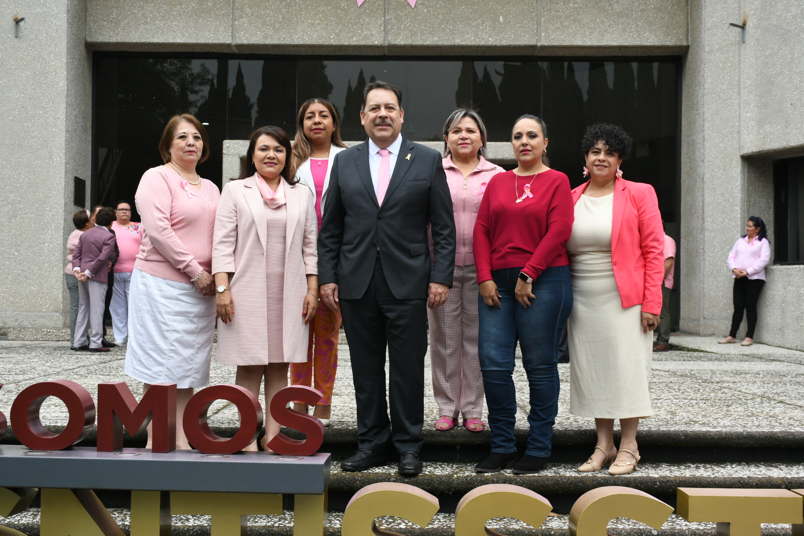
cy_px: 268
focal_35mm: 51
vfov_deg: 26.5
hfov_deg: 38.9
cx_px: 402
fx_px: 1139
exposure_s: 1/160
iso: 250
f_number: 6.3
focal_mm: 34
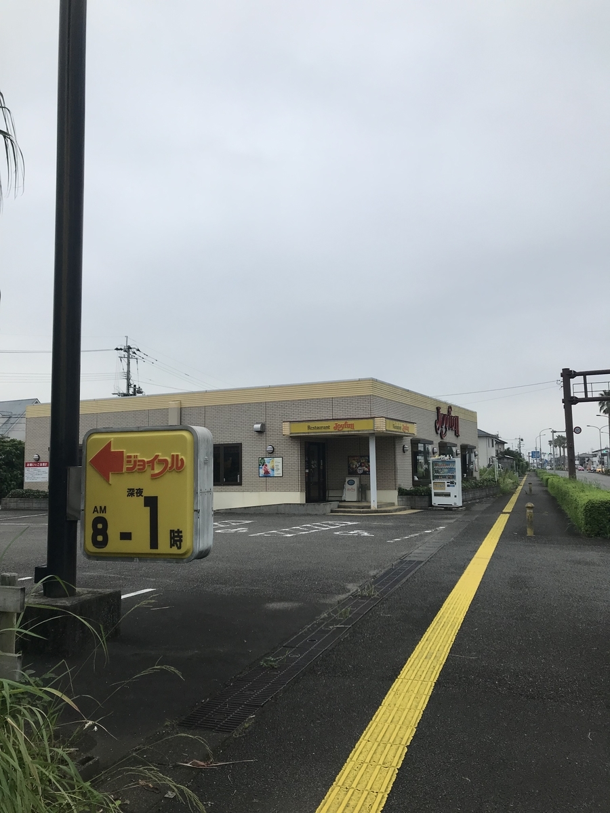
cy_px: 406
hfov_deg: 49.7
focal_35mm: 28
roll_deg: +0.5
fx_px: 658
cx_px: 305
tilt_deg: +6.7
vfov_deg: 63.4
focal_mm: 3.99
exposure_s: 1/622
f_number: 1.8
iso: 20
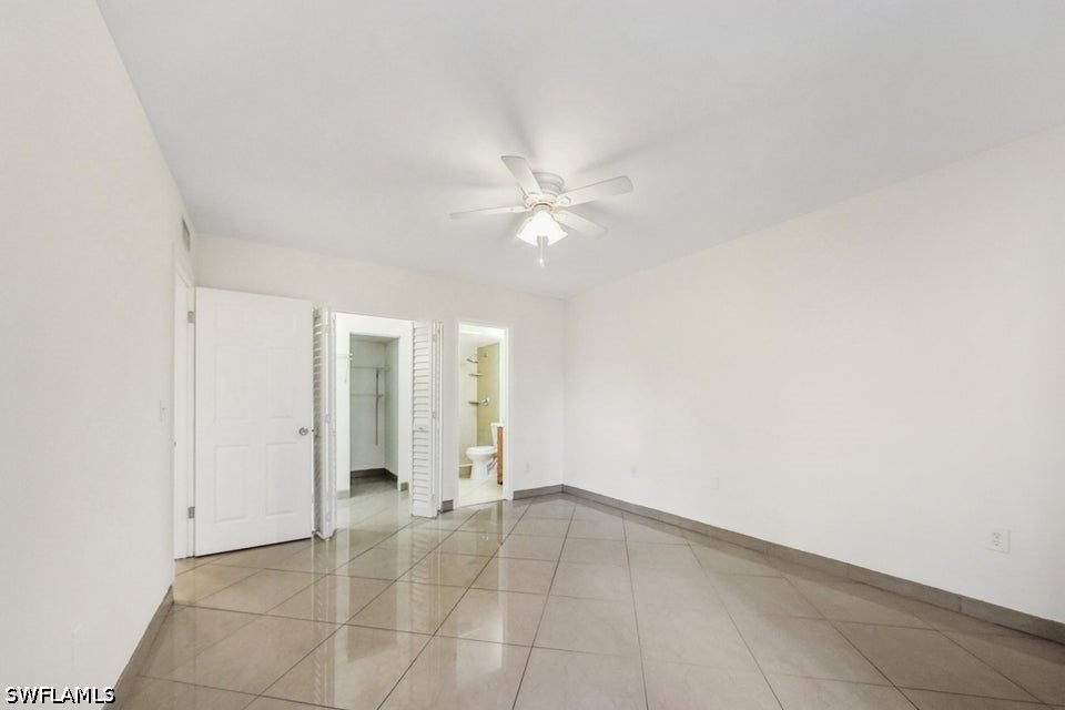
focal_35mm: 12
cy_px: 355
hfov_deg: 112.6
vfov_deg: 90.0
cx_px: 532
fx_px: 355
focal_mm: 12
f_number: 4
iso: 1600
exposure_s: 1/200
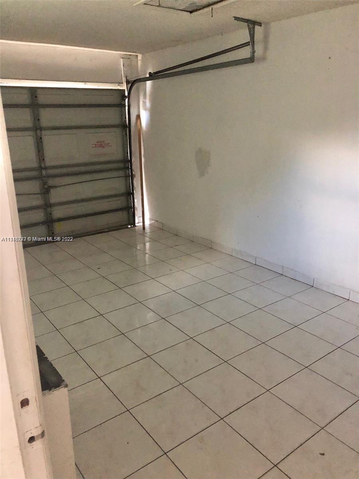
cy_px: 240
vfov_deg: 63.4
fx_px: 387
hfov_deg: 49.7
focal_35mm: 28
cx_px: 180
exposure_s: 1/4
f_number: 1.8
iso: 100
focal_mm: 3.99
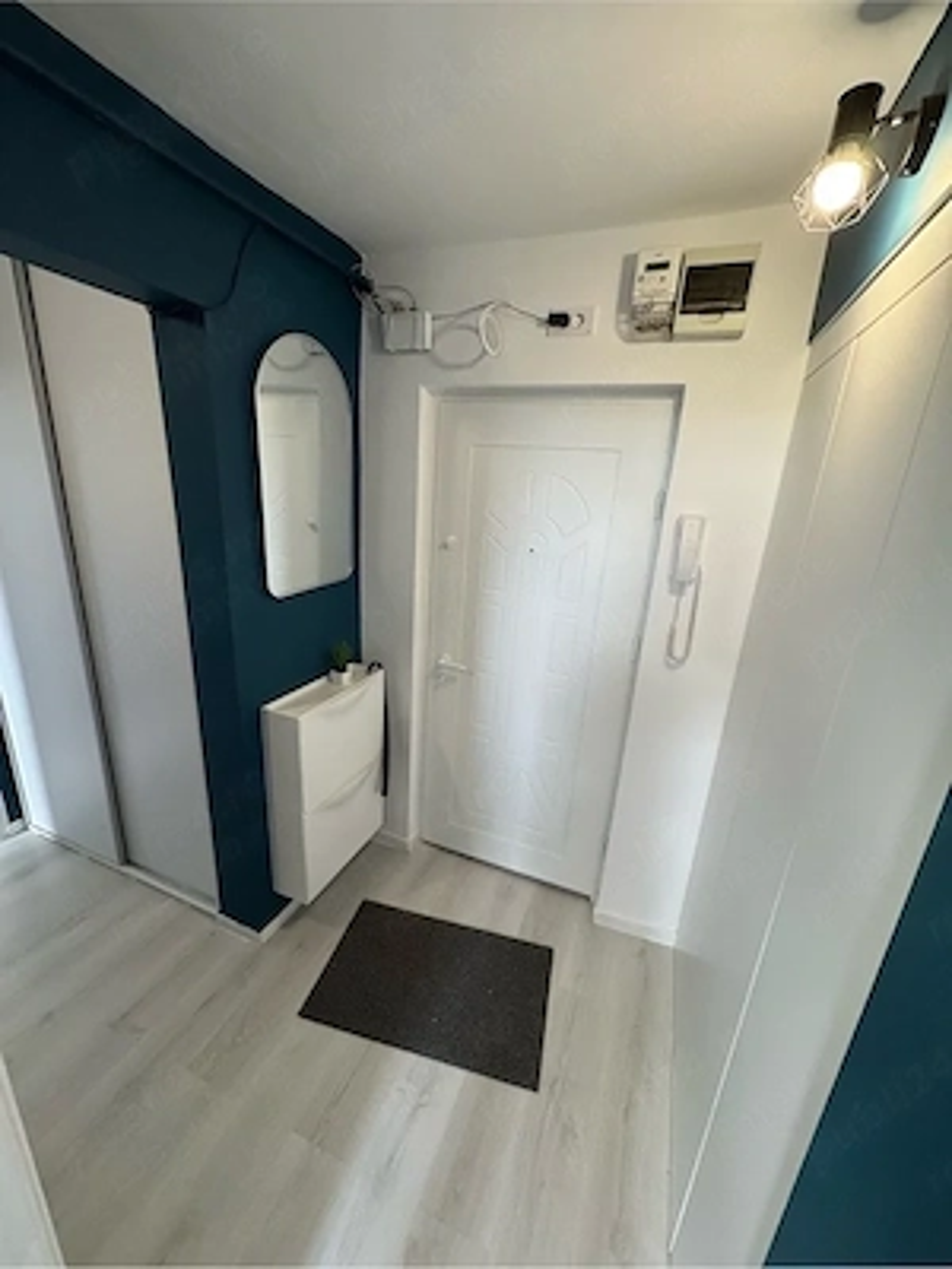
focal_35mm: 14
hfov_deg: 85.7
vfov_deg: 102.1
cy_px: 634
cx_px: 476
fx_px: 513
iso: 250
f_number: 2.2
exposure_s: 1/99
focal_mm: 2.22
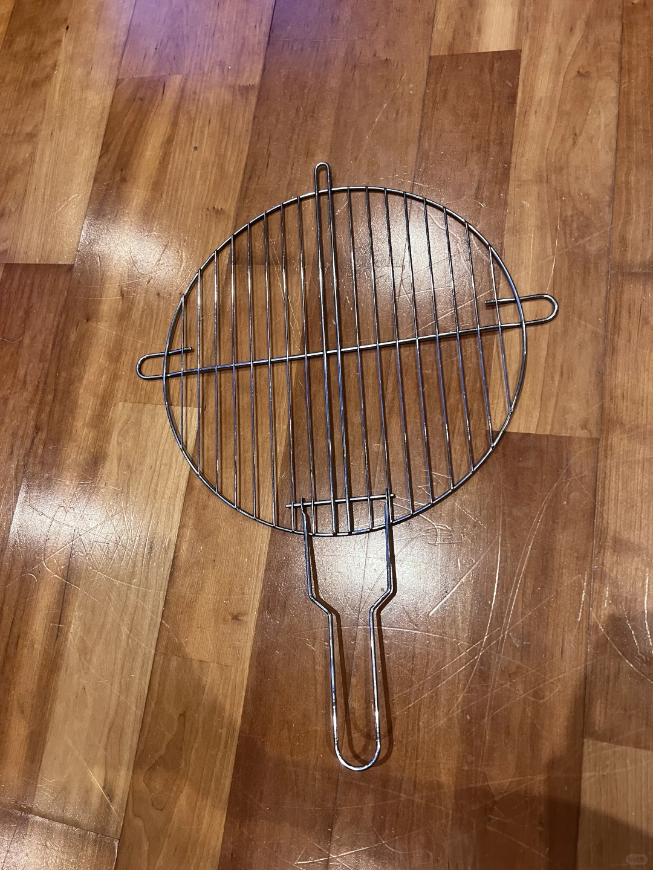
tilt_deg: -70.1
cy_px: 435
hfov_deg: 53.1
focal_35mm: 26
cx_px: 326
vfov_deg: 67.3
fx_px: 654
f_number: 1.5
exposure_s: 1/50
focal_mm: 5.7
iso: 125
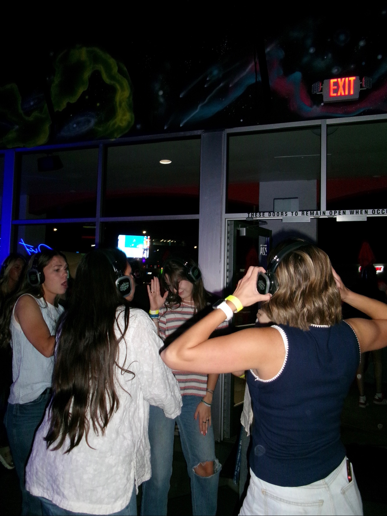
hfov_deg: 49.7
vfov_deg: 63.4
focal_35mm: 28
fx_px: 417
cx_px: 194
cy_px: 258
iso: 500
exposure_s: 1/50
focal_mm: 5.1
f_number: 3.9
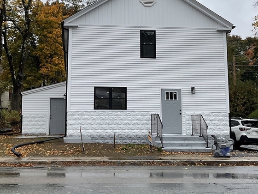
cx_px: 113
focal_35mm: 53
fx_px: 395
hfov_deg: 36.1
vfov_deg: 27.3
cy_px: 61
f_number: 1.8
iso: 16
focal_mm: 3
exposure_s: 1/556
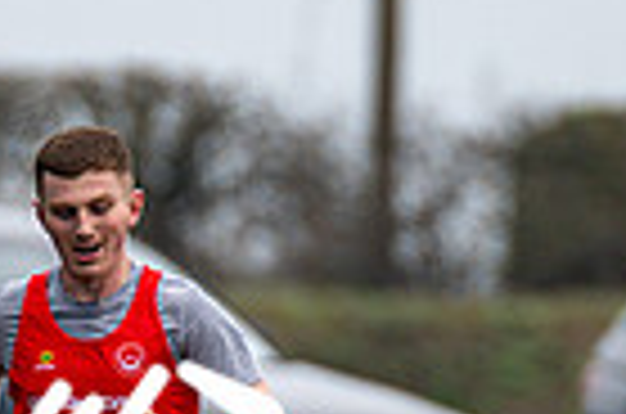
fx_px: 32634
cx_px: 162
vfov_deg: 0.7
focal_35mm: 1881
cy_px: 549
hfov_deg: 1.1
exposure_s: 1/1600
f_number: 2.8
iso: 280
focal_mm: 300
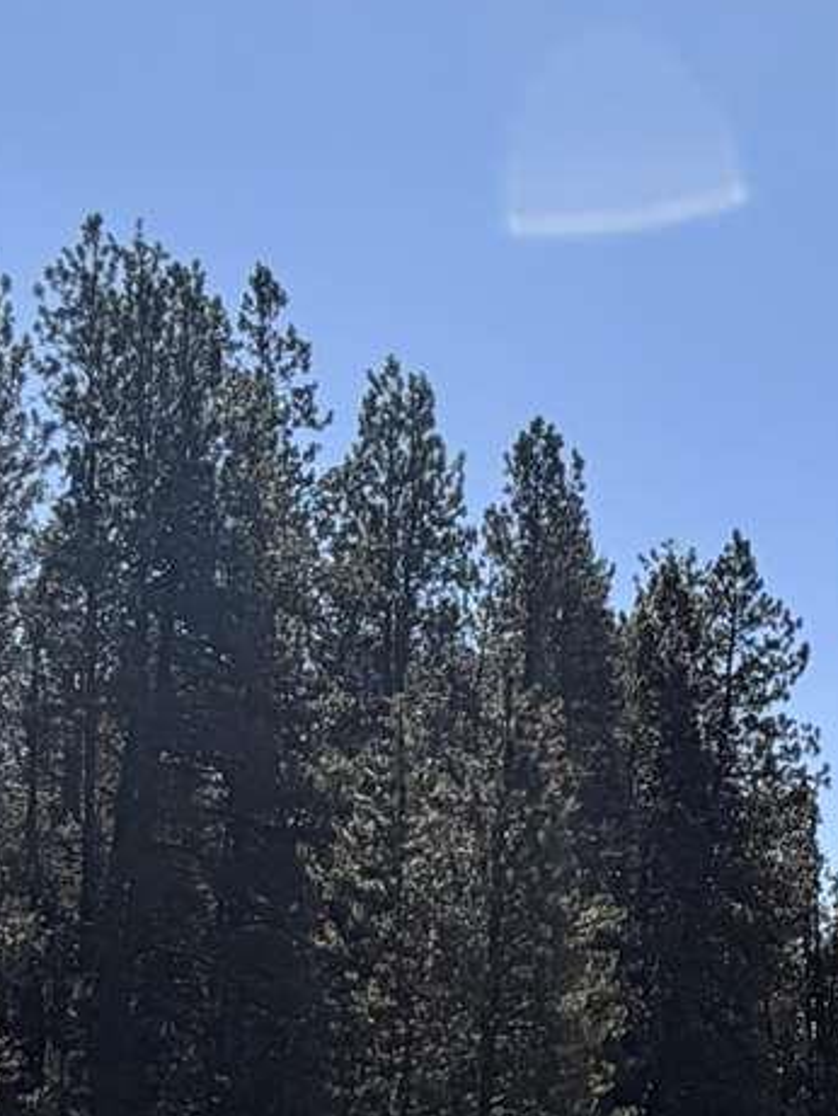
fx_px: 2258
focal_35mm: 70
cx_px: 758
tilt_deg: -3.0
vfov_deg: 25.6
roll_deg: -2.7
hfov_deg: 20.6
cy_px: 1254
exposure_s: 1/1105
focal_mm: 2.22
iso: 25
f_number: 2.2
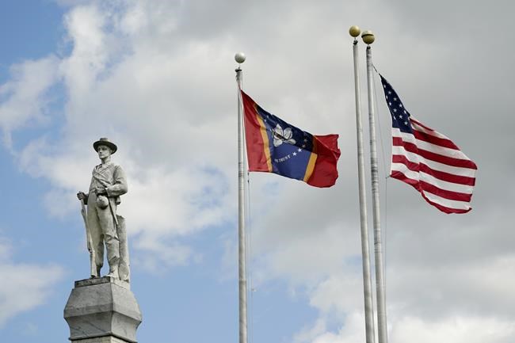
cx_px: 258
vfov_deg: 11.8
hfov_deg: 17.6
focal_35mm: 116
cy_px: 172
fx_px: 1659
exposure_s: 1/2500
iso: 500
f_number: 8
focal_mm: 116
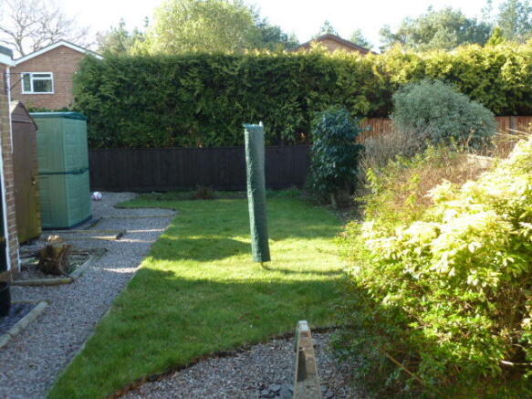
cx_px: 266
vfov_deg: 40.7
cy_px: 200
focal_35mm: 35
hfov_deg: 52.6
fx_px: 538
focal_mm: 5.7
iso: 80
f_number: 3.5
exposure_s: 1/60
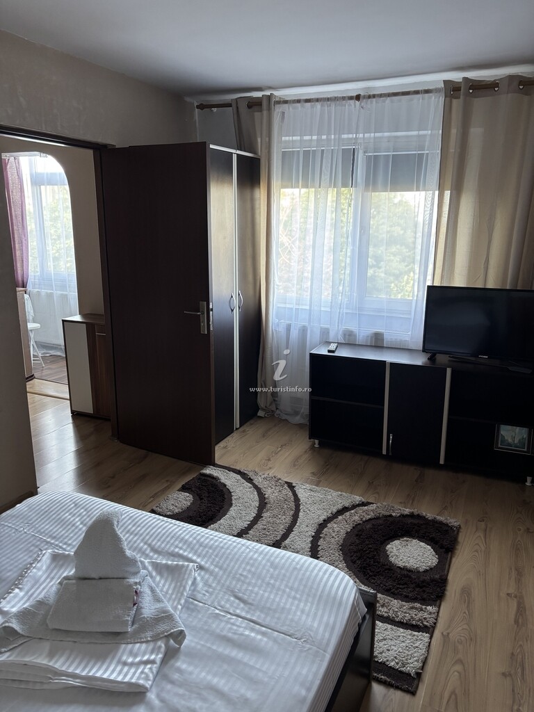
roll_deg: -1.9
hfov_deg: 53.1
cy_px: 356
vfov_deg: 67.3
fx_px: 535
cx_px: 267
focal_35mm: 26
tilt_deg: -14.1
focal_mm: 5.96
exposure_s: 1/76
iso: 125
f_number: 1.6
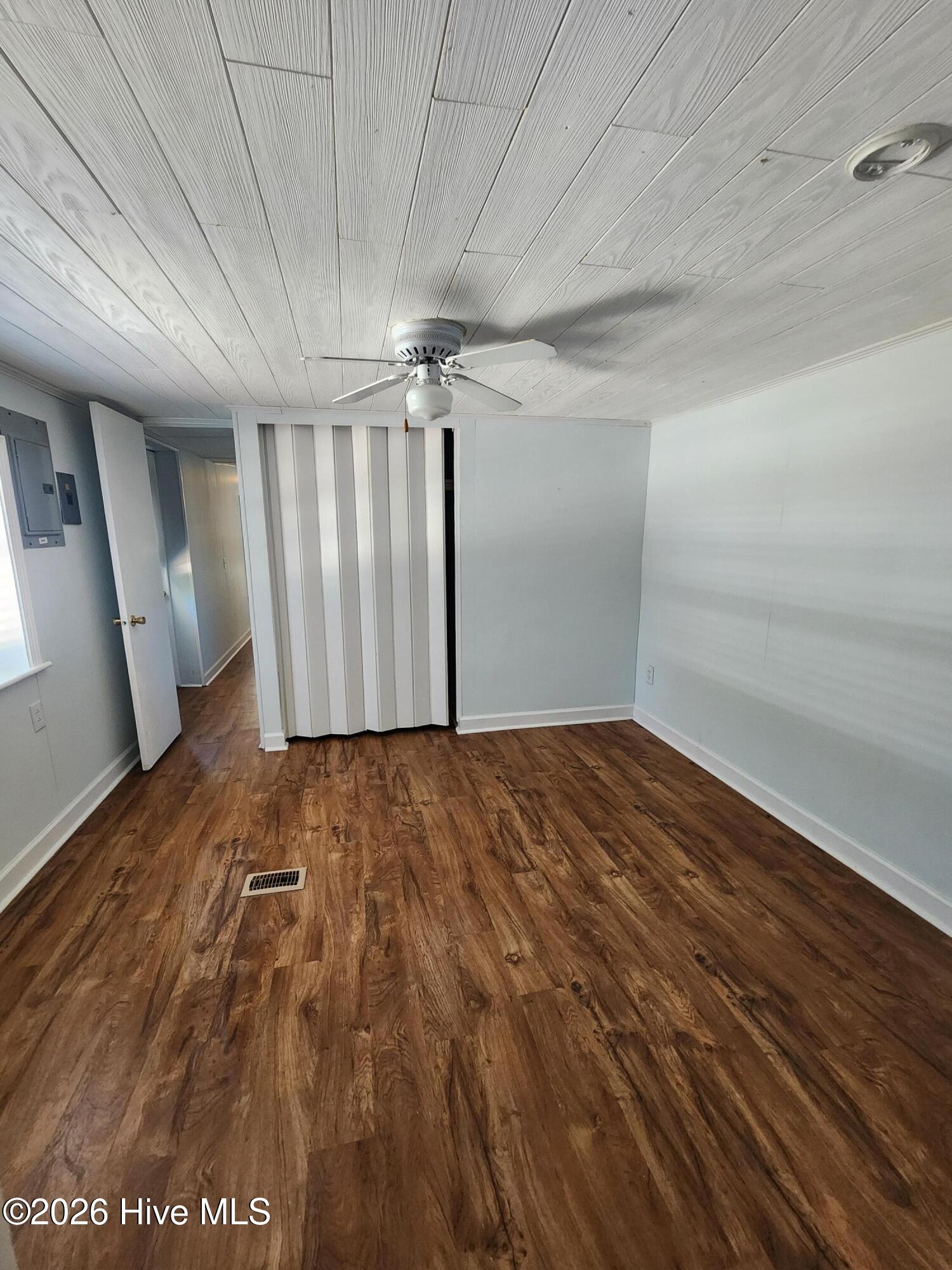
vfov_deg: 106.2
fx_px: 477
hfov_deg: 89.9
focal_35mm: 13
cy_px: 635
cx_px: 476
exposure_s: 1/60
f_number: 2.2
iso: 320
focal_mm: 2.2
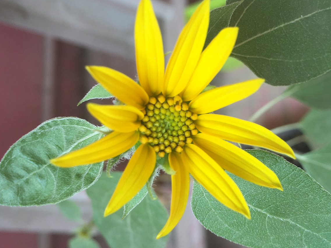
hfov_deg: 45.4
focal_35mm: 41
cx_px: 205
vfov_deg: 35.1
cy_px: 130
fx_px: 392
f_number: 2.2
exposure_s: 1/153
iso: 25
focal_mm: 4.15
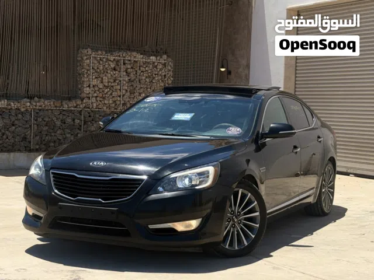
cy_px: 140
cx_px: 187
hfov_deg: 36.8
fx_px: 562
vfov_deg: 28.0
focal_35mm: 52
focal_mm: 5.96
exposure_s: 1/4630
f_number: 1.6
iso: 40
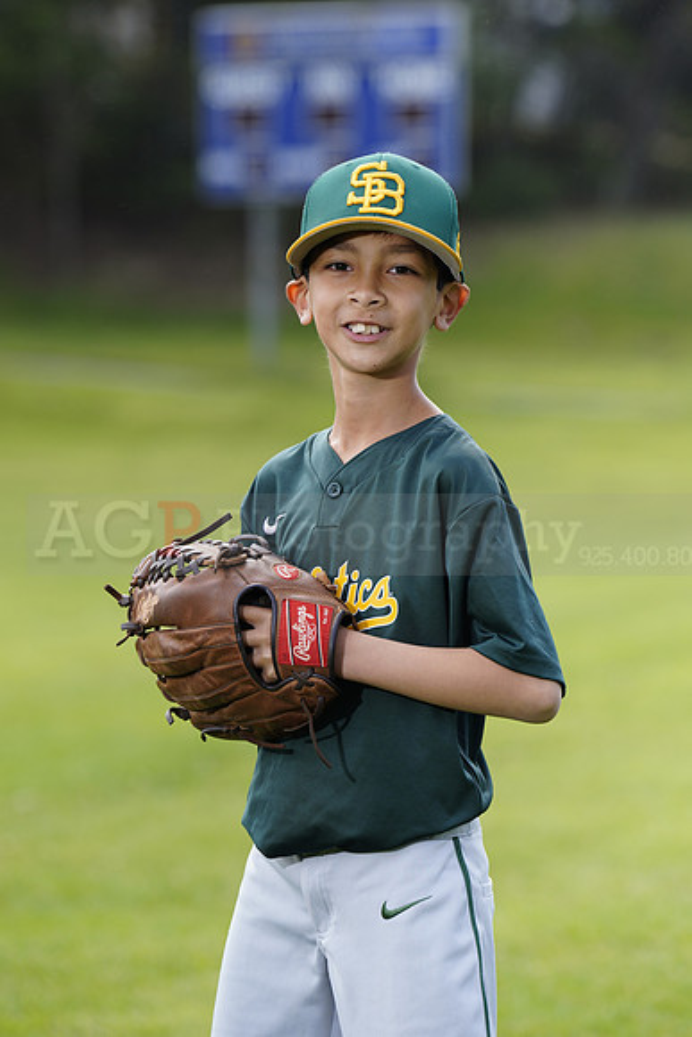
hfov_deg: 7.4
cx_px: 346
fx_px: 5331
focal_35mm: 185
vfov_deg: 11.1
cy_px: 518
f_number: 5
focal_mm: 185
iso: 100
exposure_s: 1/250
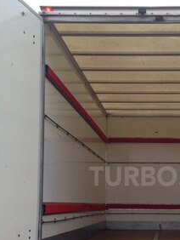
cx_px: 155
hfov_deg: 24.7
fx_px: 402
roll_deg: -1.1
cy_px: 176
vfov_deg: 32.7
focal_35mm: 58
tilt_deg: +6.4
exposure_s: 1/120
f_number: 2.4
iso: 64
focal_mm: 4.12
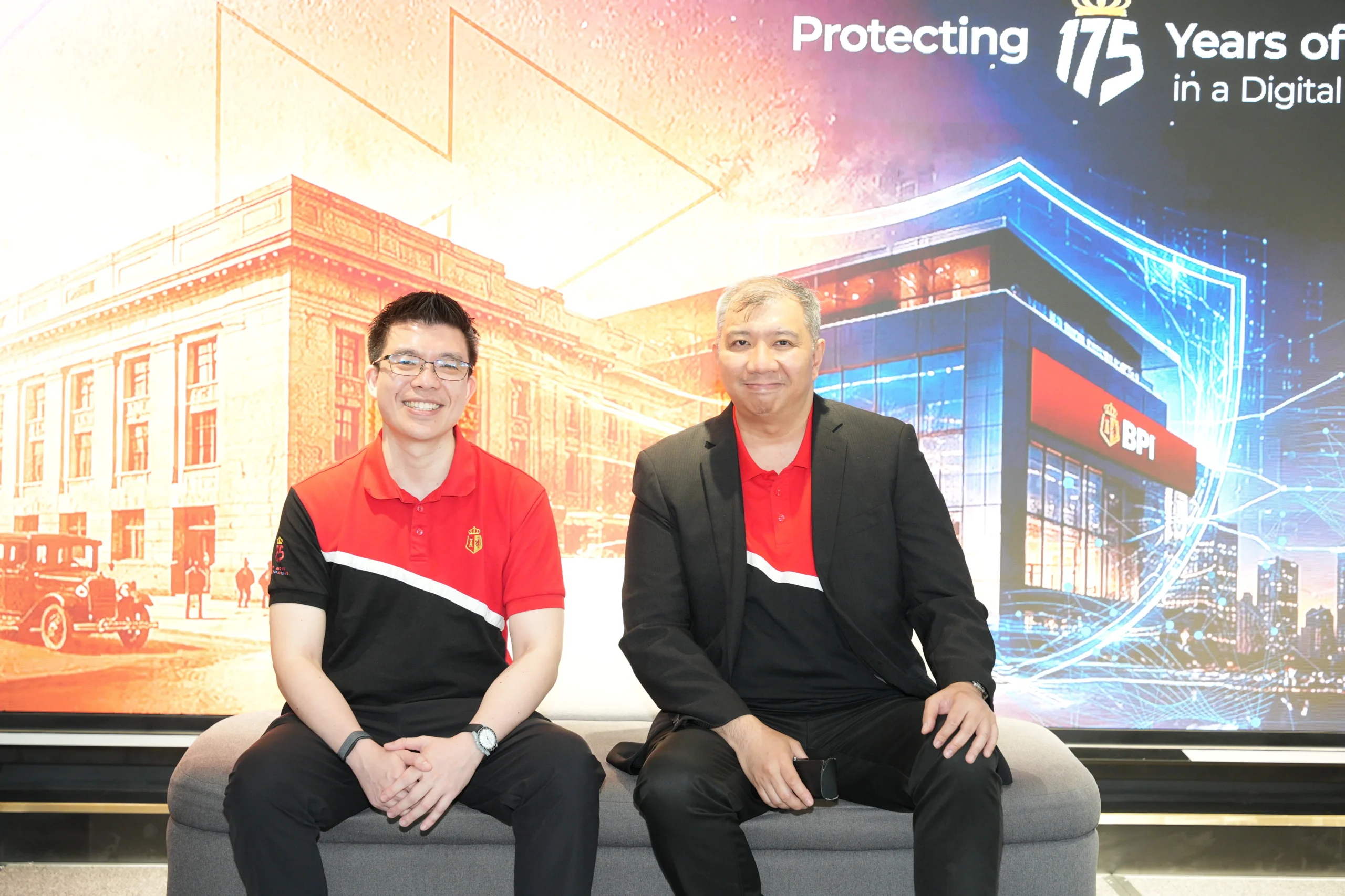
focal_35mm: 70
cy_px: 448
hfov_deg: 28.8
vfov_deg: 19.5
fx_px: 2615
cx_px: 672
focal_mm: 70
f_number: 4
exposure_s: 1/160
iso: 2500
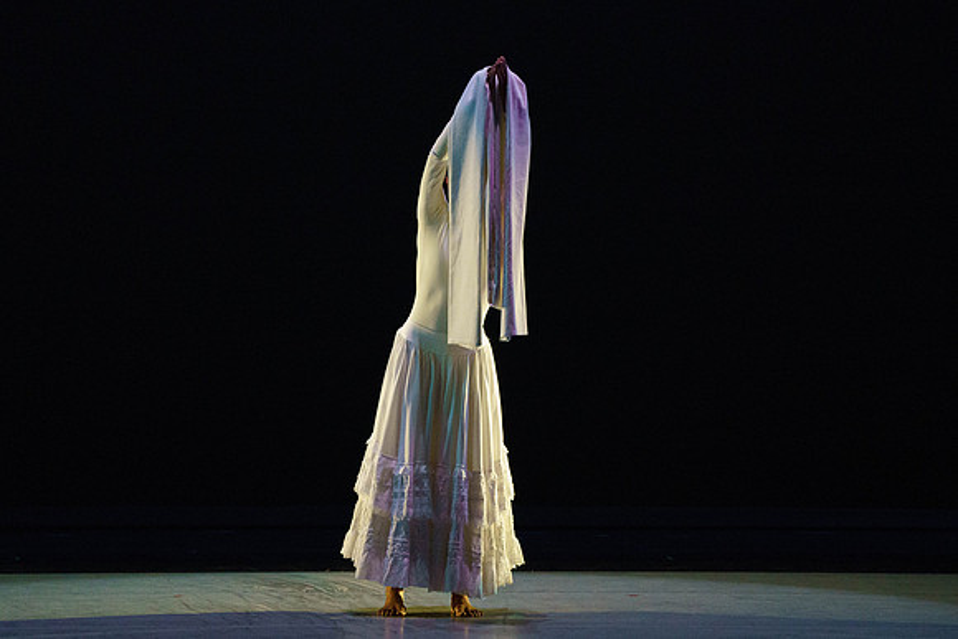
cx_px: 480
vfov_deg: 3.3
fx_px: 11105
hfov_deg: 4.9
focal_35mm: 417
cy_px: 299
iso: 8000
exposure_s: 1/400
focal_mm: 339
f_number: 6.3
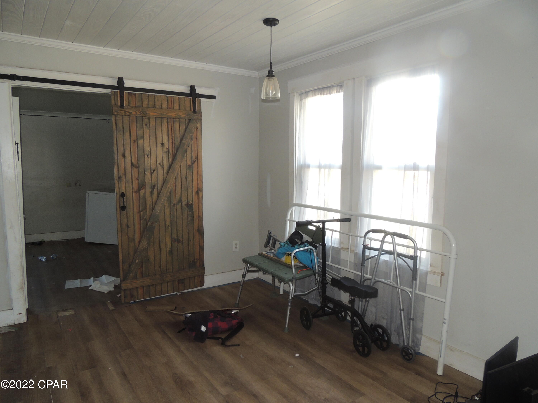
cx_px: 269
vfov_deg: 56.8
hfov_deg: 71.6
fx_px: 373
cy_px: 202
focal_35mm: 24
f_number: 3
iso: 200
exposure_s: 1/40
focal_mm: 4.3
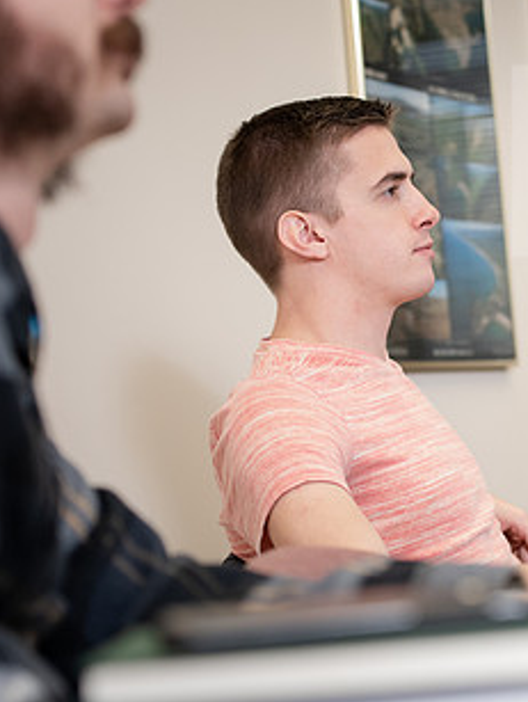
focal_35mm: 127
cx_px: 443
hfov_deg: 11.6
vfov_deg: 15.5
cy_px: 342
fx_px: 2577
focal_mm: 70
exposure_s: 1/200
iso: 800
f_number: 3.5
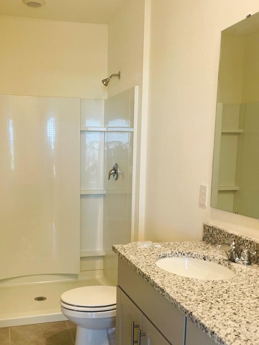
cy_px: 220
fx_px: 379
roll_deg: -1.4
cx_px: 98
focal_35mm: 38
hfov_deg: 37.5
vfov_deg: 48.4
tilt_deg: -11.9
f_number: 1.6
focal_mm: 4.2
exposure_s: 1/60
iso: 64
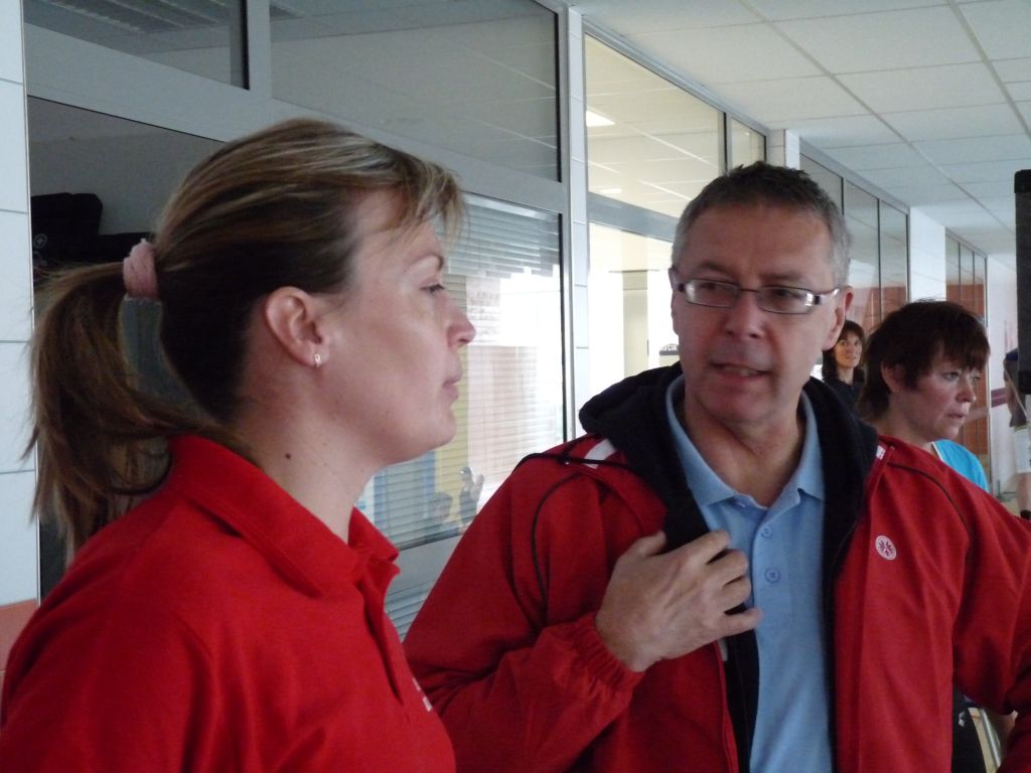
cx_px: 516
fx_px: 1757
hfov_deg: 32.7
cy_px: 386
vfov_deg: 24.8
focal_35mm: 59
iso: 800
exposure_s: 1/60
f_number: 3.2
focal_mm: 10.4
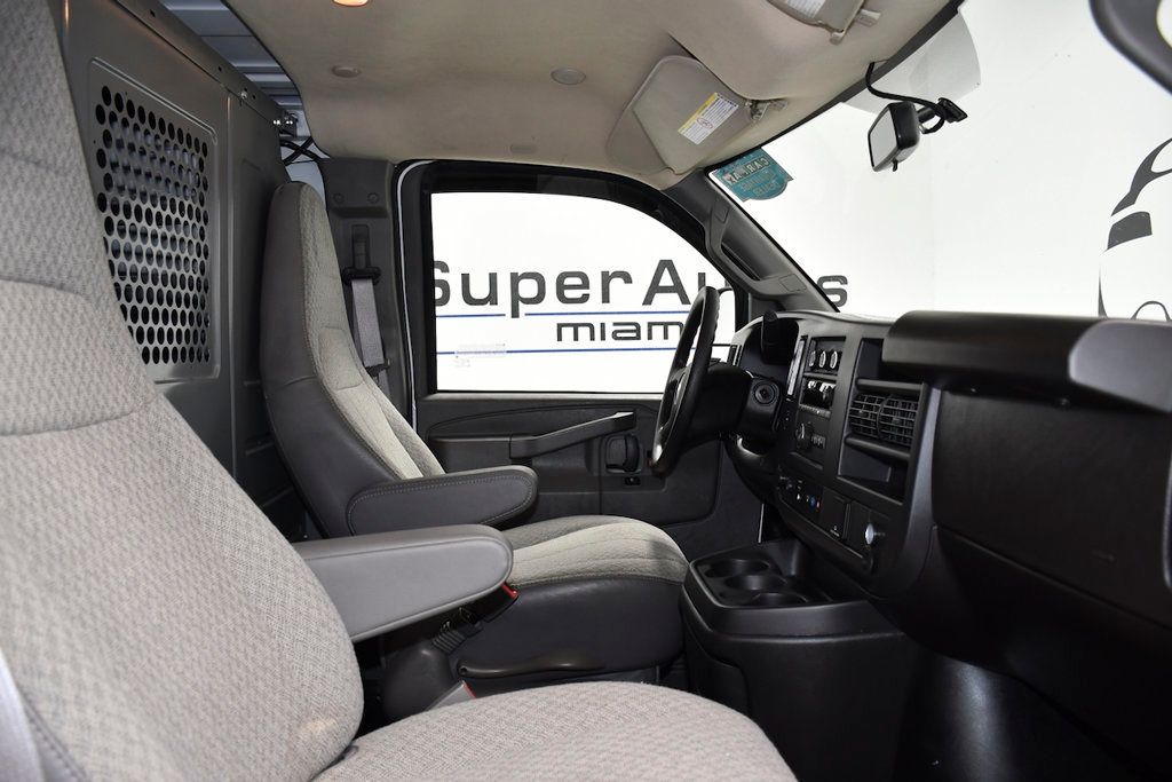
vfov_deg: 47.9
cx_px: 586
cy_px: 391
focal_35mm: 27
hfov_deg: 67.4
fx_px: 879
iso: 500
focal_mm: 18
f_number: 4
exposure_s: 1/100
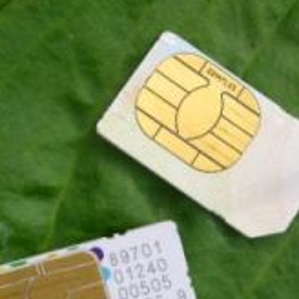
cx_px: 170
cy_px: 204
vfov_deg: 21.0
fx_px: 801
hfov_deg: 21.1
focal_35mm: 82
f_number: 2.8
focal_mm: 8
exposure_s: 1/456
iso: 100
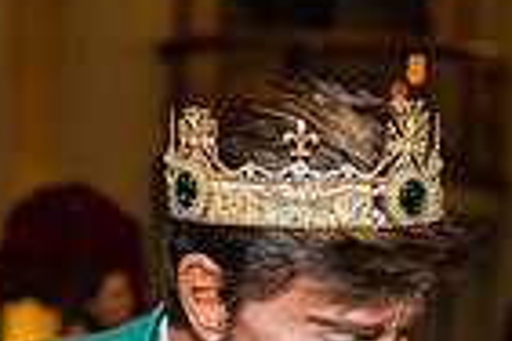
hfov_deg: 12.5
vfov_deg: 8.1
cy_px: 593
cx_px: 418
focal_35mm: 164
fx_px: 2332
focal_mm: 40
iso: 1600
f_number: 2.8
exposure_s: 1/160
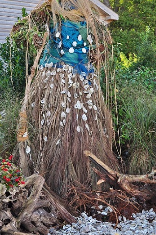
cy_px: 86
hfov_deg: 25.0
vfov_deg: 36.6
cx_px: 66
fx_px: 351
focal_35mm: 54
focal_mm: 24
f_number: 9
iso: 400
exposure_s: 1/125
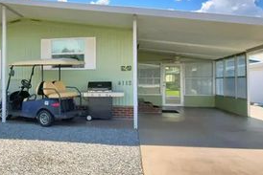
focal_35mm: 35
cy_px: 76
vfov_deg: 37.8
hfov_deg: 51.8
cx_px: 62
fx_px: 256
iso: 100
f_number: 4.5
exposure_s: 1/2000
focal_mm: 10
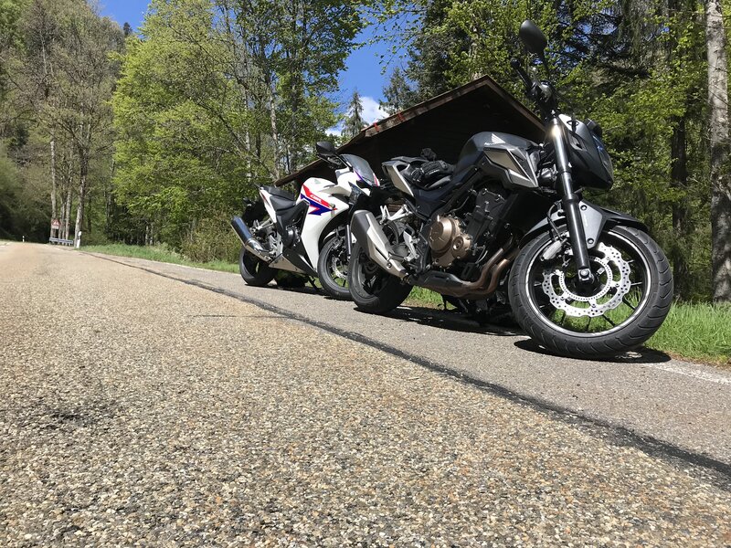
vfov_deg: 49.7
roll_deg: -0.4
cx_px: 366
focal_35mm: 28
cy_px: 274
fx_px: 591
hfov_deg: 63.4
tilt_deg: +2.4
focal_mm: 3.99
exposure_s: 1/2227
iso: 20
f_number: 1.8
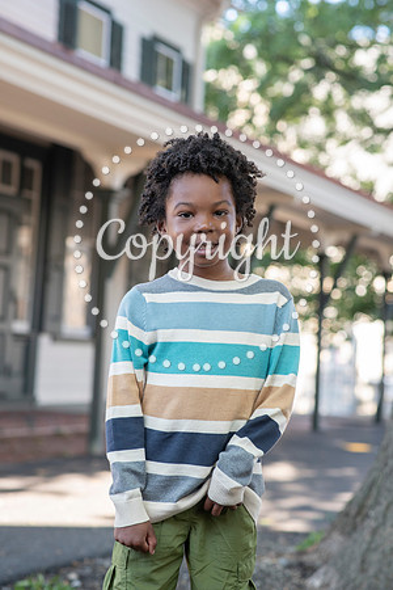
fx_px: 1392
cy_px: 295
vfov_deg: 23.9
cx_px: 196
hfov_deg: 16.1
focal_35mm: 85
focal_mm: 85
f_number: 4.5
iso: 500
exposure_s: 1/250
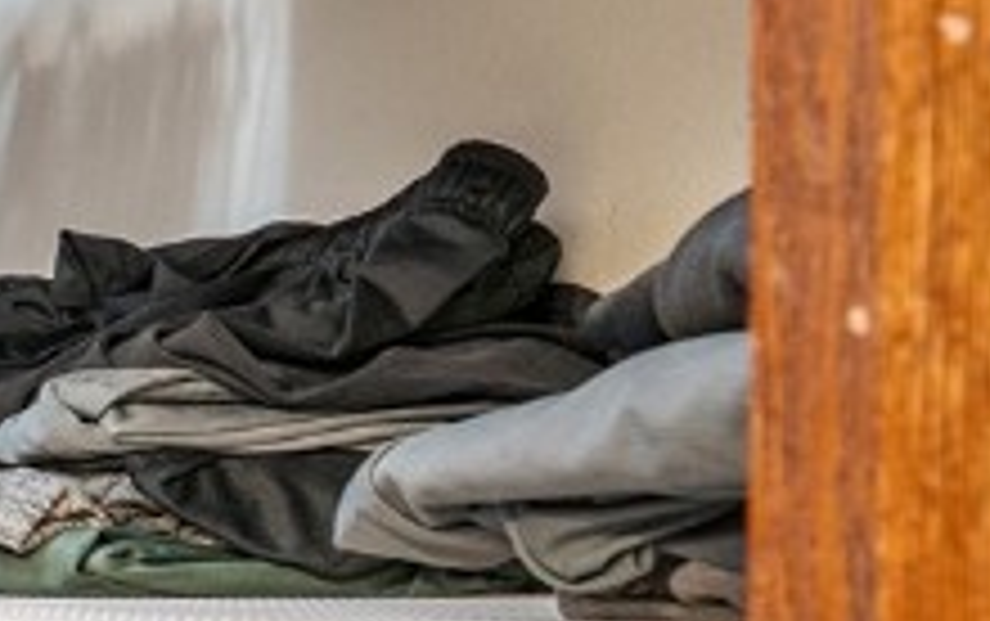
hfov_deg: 13.6
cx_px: -1530
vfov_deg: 13.5
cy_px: 558
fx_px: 2593
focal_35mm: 96
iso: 400
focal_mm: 18
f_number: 9
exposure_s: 1/1.67
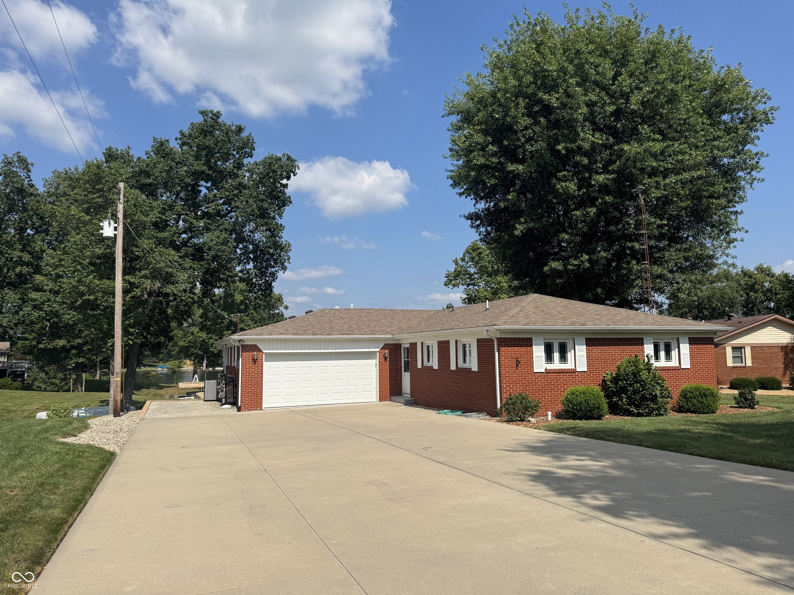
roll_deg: +0.6
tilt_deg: +4.7
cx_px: 397
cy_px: 298
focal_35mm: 24
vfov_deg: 56.8
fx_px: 550
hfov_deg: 71.6
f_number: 1.78
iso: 80
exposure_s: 1/6410
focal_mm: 6.76
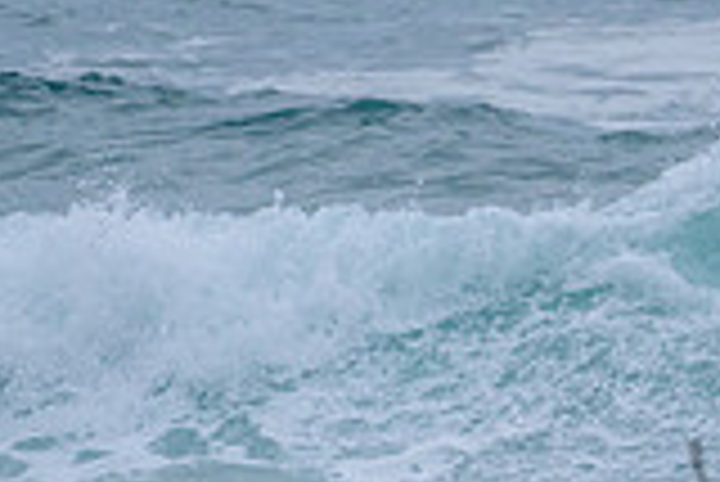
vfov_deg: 0.6
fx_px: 44499
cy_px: 277
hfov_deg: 0.9
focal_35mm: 2223
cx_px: 1156
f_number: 5.6
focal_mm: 500
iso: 1250
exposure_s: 1/2000
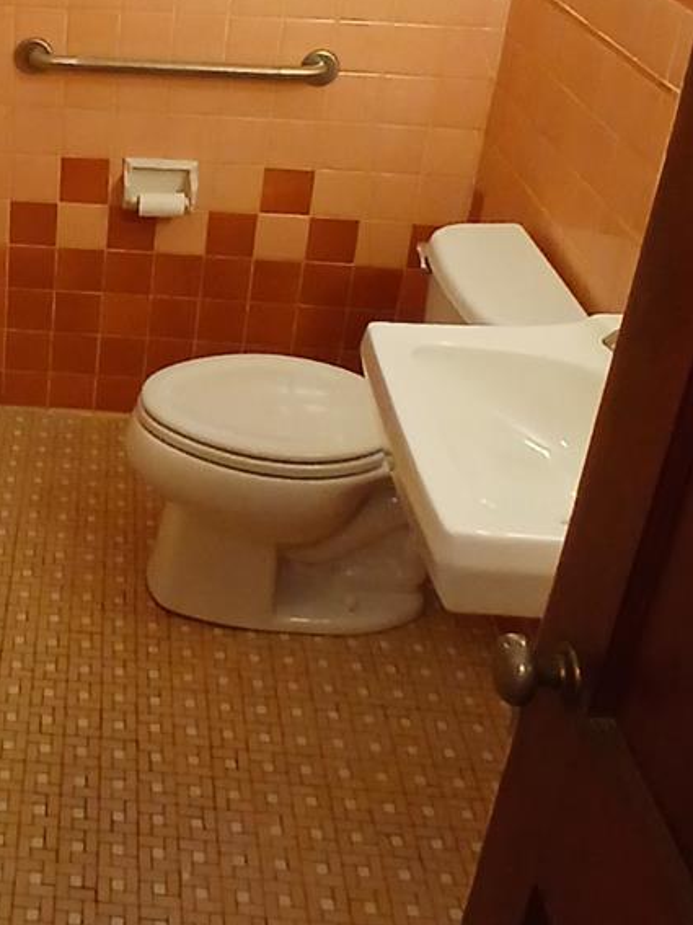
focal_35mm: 45
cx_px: -32
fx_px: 1202
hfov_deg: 29.6
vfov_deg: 40.8
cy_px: 220
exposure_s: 1/30
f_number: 2.2
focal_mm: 1.4
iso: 125
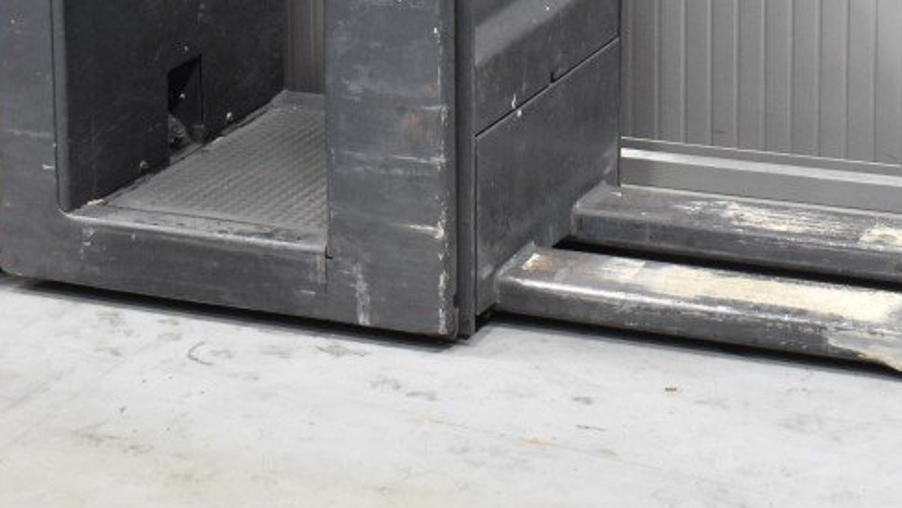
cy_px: -225
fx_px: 2495
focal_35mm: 104
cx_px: 379
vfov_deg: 11.2
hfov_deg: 20.5
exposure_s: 1/40
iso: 1600
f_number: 4
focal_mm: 27
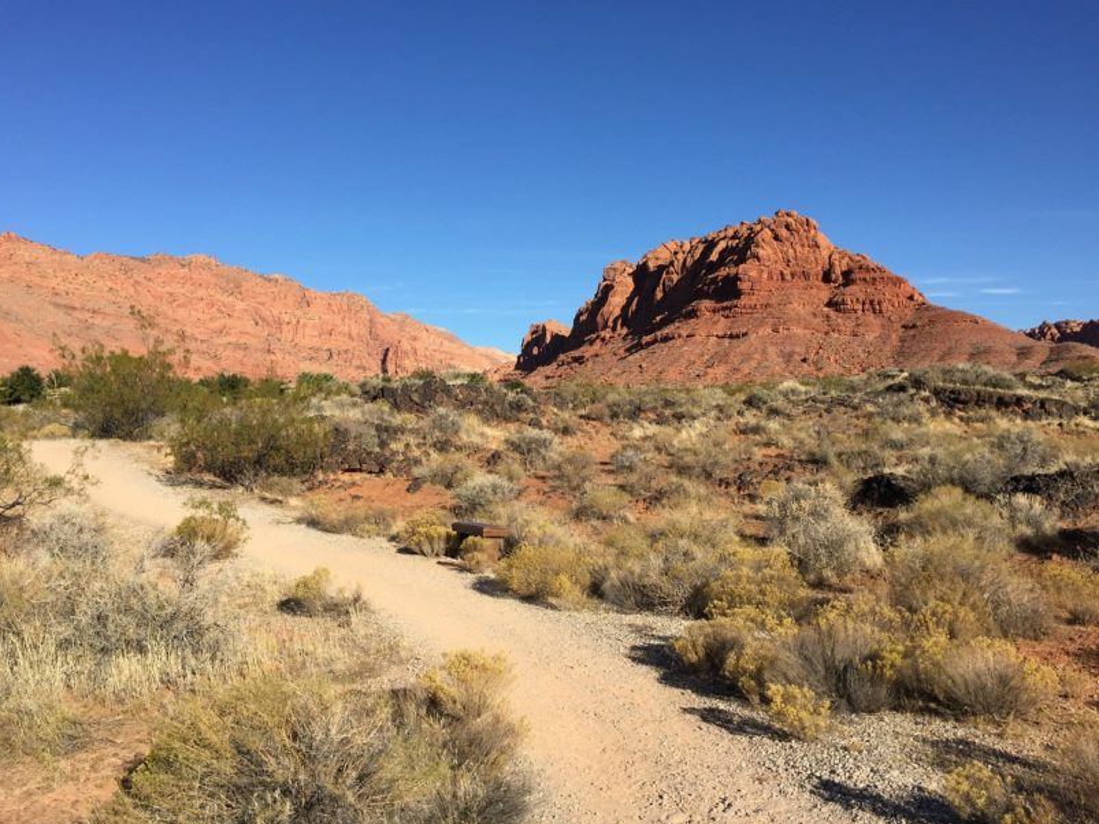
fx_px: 952
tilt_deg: +2.4
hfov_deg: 60.0
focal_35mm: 30
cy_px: 404
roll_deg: +0.0
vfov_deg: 46.8
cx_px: 535
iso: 32
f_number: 2.2
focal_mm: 4.15
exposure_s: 1/2198
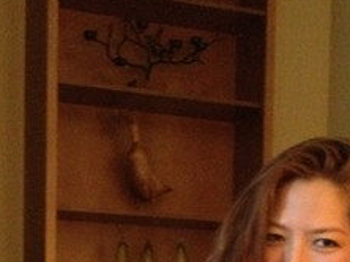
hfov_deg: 19.5
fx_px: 1020
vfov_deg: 13.9
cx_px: 148
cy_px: 369
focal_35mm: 101
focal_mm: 4.28
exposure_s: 1/15
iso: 800
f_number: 2.4
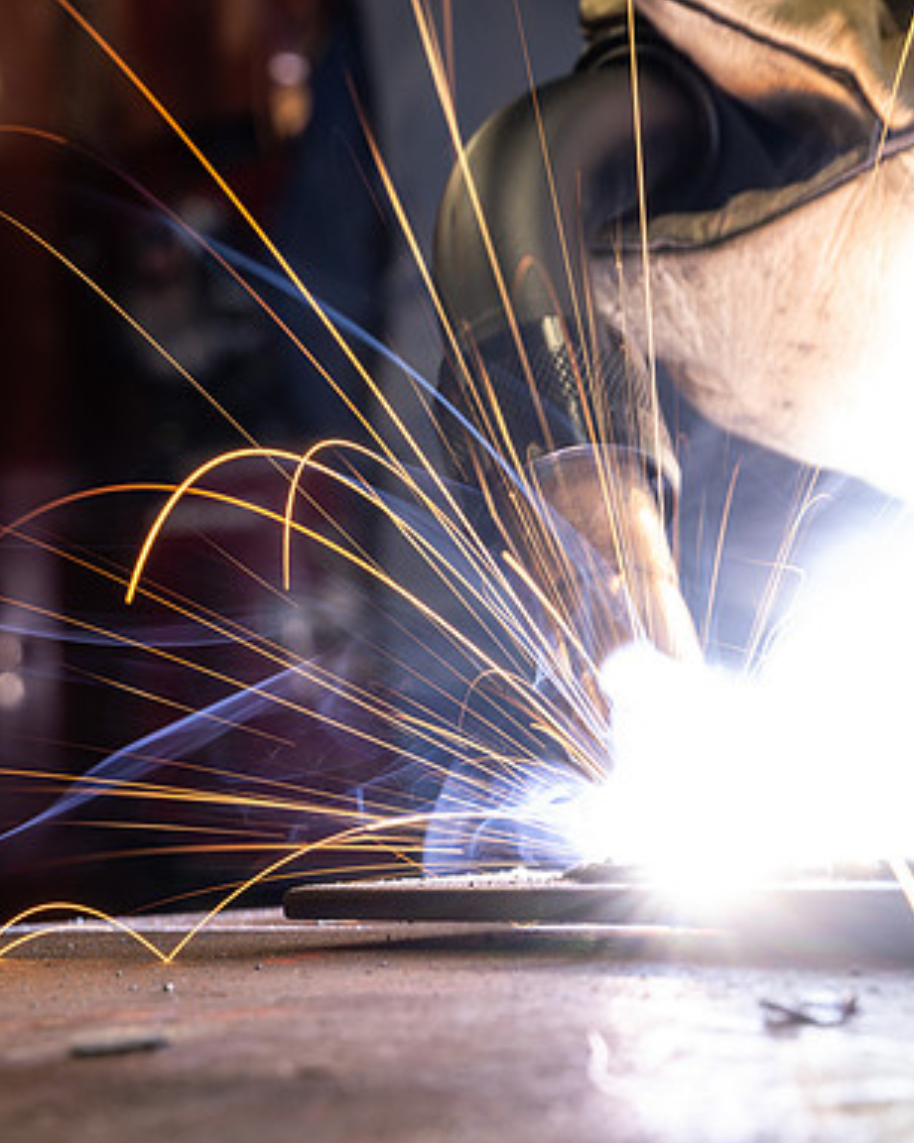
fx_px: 3992
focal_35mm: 118
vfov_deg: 16.3
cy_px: 682
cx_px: 625
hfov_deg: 13.0
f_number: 11
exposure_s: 1/6
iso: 50
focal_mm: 70
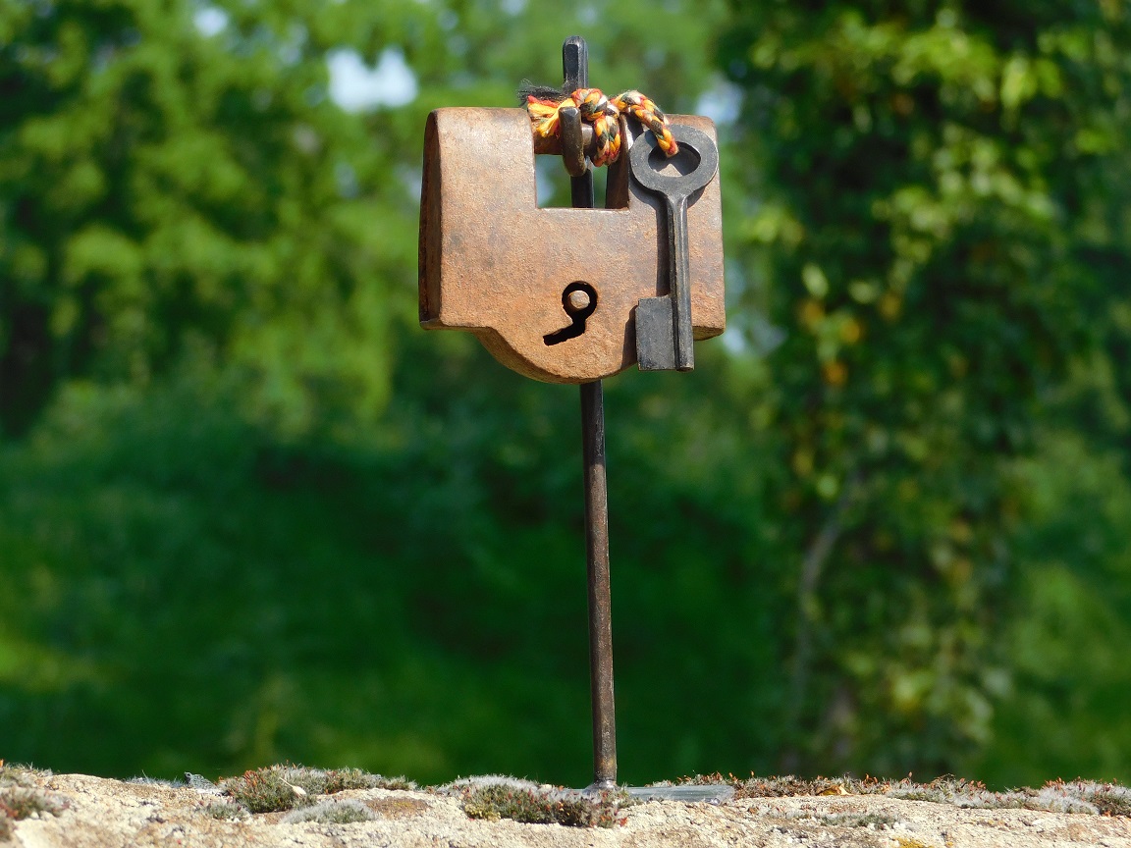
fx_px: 6600
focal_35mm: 202
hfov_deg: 9.8
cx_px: 566
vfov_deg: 7.4
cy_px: 424
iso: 125
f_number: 5.4
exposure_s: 1/320
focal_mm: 35.9
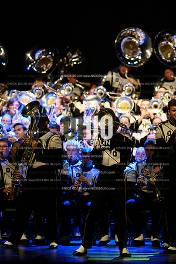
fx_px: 2200
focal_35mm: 300
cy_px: 132
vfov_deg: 6.9
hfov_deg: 4.6
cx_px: 88
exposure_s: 1/500
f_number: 4
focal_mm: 300
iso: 5000
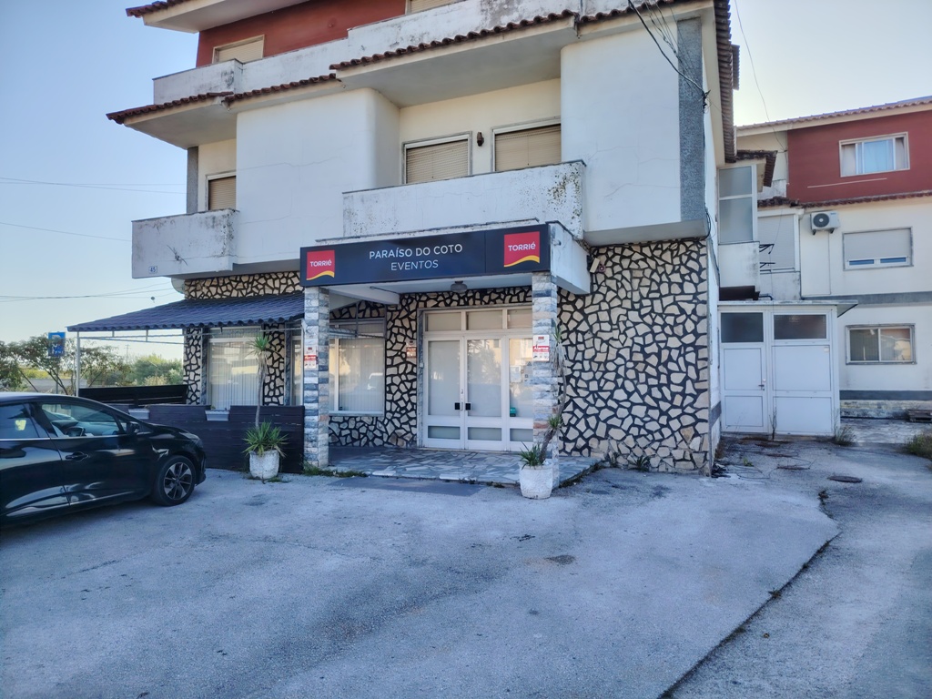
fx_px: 646
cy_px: 350
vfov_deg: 56.8
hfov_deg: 71.6
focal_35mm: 24
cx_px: 466
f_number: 1.75
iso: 100
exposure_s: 1/520
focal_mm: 5.25
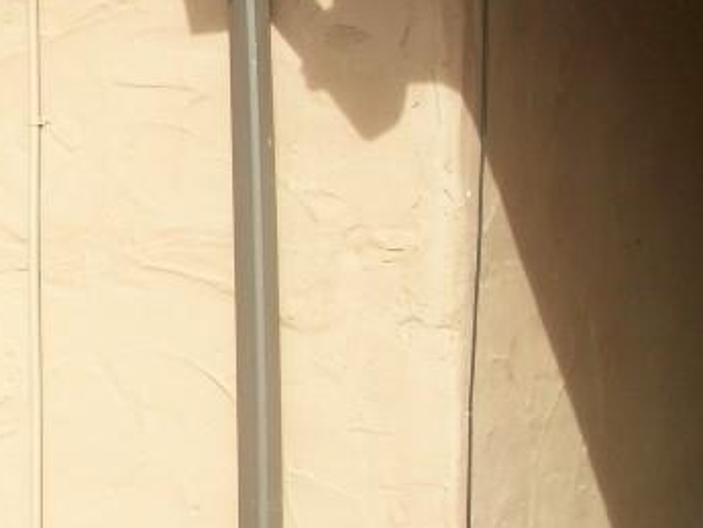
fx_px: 1930
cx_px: -273
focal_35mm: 95
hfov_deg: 18.8
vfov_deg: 15.5
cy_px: 336
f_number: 2.9
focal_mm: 5.7
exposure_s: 1/800
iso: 80
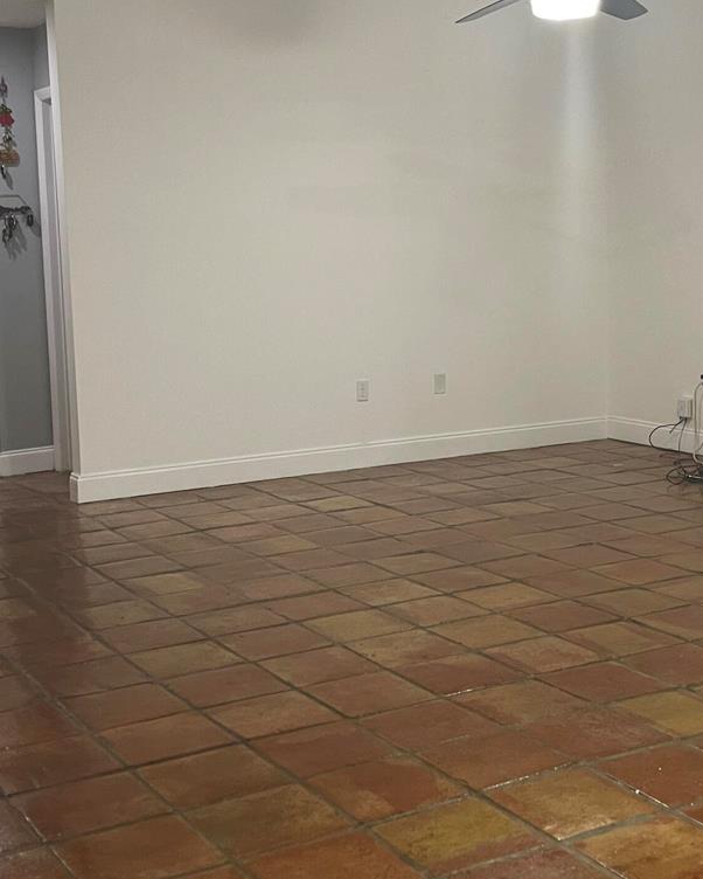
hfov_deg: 28.1
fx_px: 1404
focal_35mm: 54
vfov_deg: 34.7
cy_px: 401
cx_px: 392
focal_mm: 5.1
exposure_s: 1/60
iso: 100
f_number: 1.6
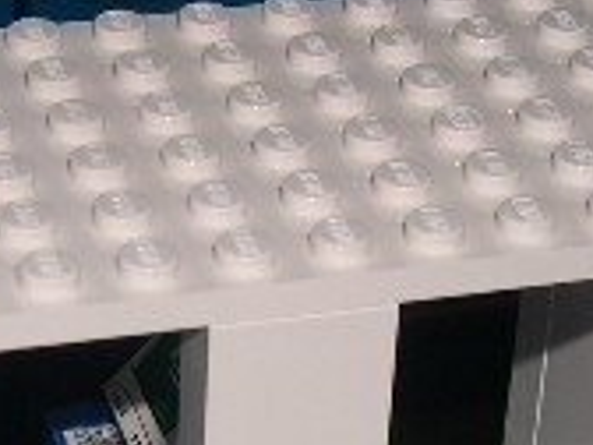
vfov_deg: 9.2
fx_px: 2741
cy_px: 392
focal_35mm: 160
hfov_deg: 12.3
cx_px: 180
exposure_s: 1/60
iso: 100
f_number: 8
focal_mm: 9
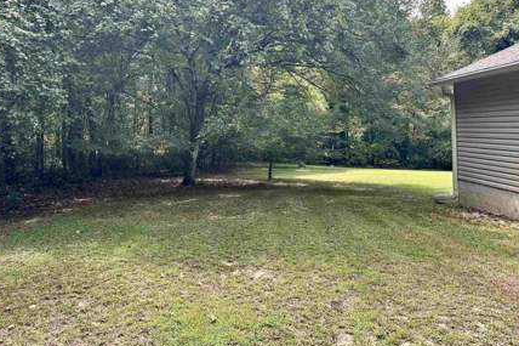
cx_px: 238
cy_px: 134
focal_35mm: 28
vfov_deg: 46.0
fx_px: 403
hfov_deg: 65.4
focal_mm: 6.86
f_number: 1.78
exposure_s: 1/456
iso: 80
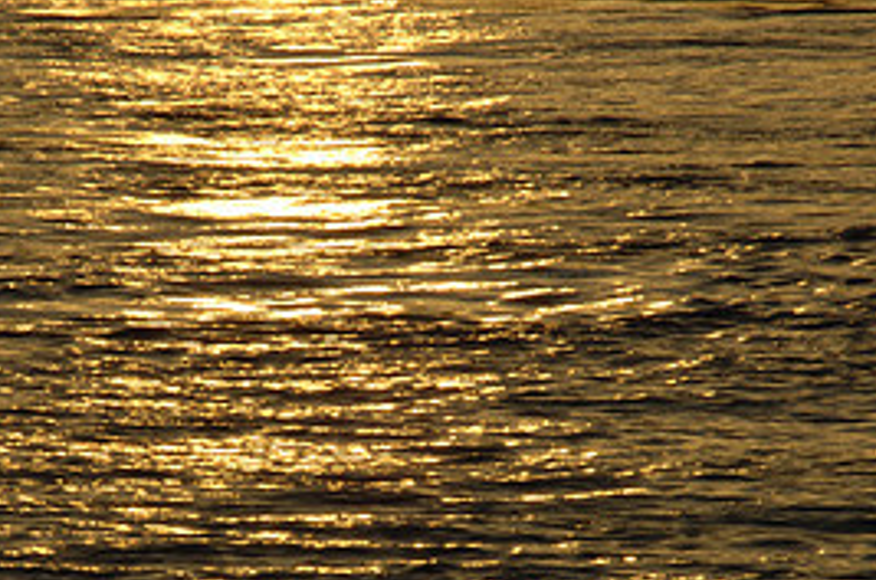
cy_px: 415
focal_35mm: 1302
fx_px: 31625
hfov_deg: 1.6
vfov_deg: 1.1
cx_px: 358
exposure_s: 1/250
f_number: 20
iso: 160
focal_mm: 400
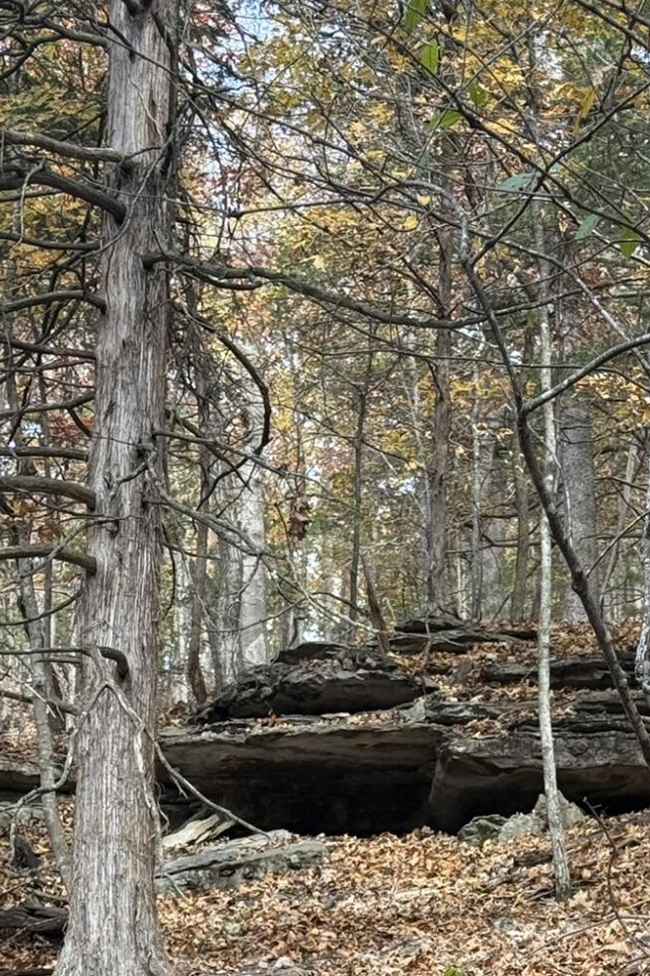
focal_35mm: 101
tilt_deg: +9.8
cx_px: 601
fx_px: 2736
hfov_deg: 13.4
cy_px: 971
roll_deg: -3.0
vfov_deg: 19.6
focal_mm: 6.76
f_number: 1.78
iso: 50
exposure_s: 1/210
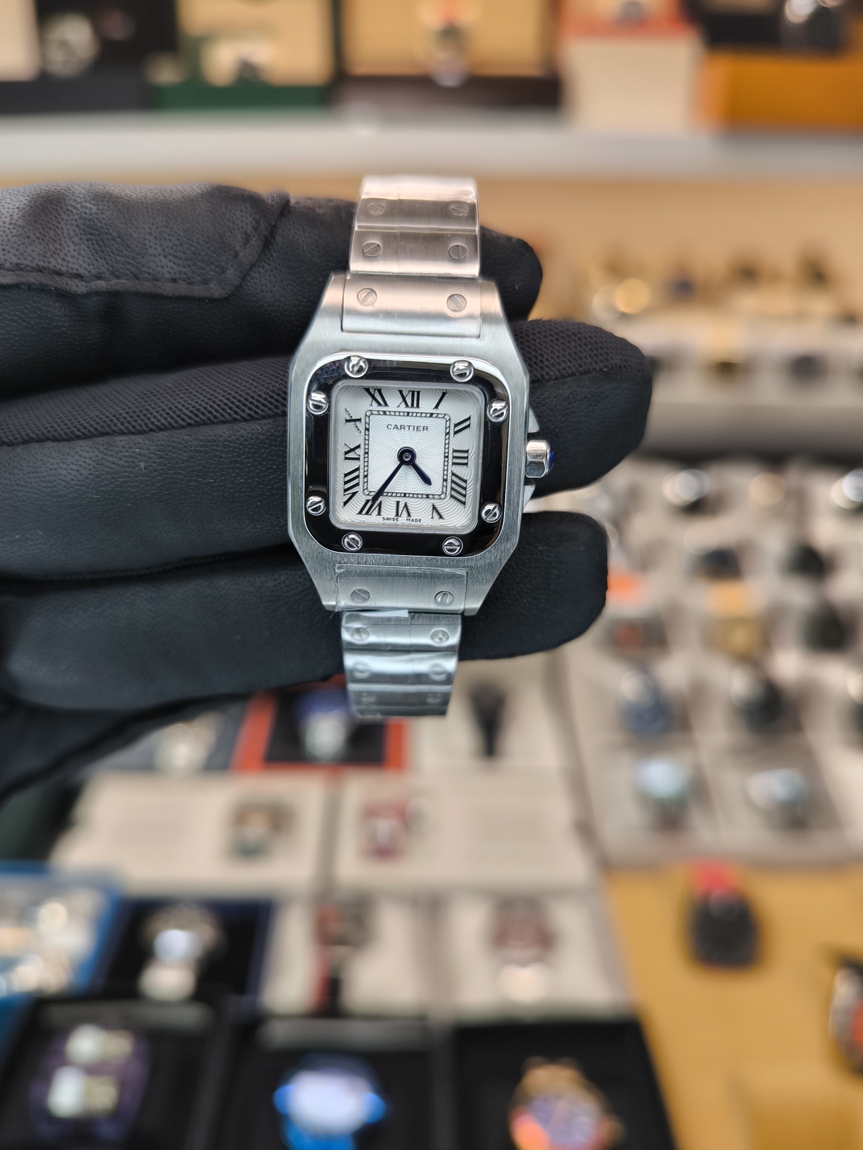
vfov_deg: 69.4
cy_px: 555
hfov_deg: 54.9
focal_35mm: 25
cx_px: 431
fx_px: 831
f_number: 1.9
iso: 64
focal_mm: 6.92
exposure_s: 1/125
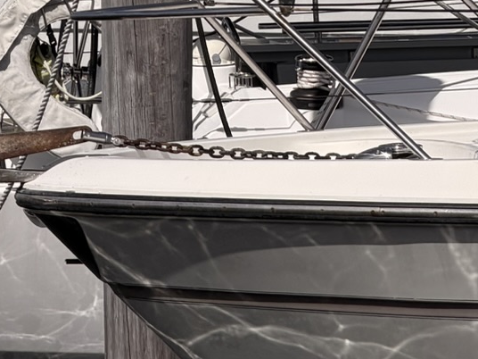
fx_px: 5151
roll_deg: +1.8
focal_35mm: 373
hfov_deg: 5.3
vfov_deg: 4.0
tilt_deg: -0.5
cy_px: -299
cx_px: -272
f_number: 2.8
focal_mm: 16.89
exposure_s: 1/955
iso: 20
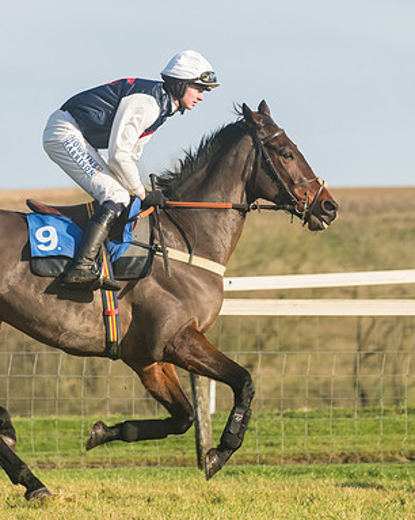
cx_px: 107
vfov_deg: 5.7
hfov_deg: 4.5
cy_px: 261
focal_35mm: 341
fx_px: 5240
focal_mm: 160
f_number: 5
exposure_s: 1/5000
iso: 400
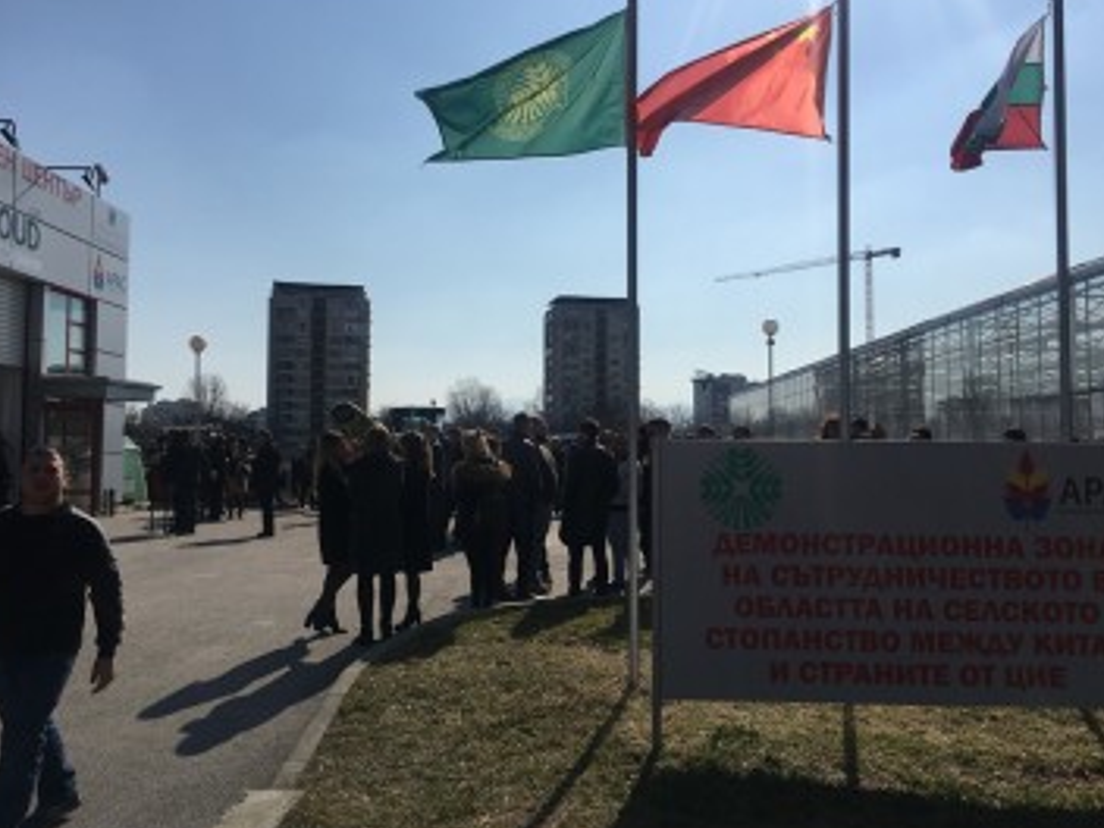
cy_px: 392
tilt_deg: +1.8
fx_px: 1052
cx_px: 549
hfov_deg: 55.4
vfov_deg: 42.9
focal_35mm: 33
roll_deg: -0.1
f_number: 2.2
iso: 25
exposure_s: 1/4525
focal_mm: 4.15
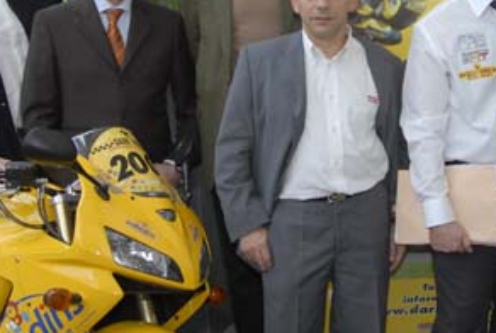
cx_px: 418
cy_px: 81
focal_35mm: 74
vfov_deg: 18.4
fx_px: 1022
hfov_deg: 26.6
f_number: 5.6
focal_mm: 24
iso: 400
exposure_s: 1/160
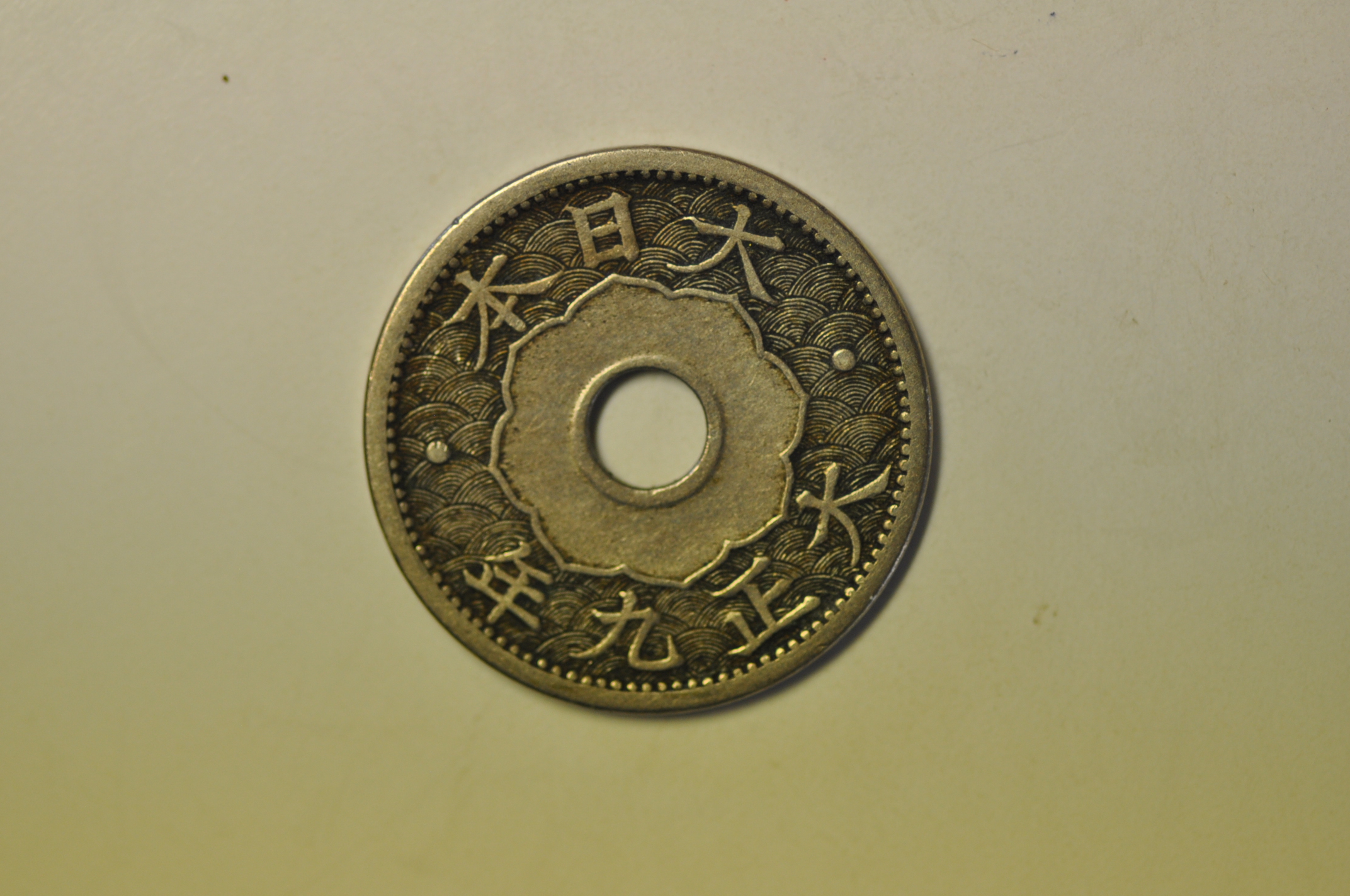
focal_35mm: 90
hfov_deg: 22.6
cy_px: 448
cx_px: 675
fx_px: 3371
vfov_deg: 15.2
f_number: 4.5
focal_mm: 60
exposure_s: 1/320
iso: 400
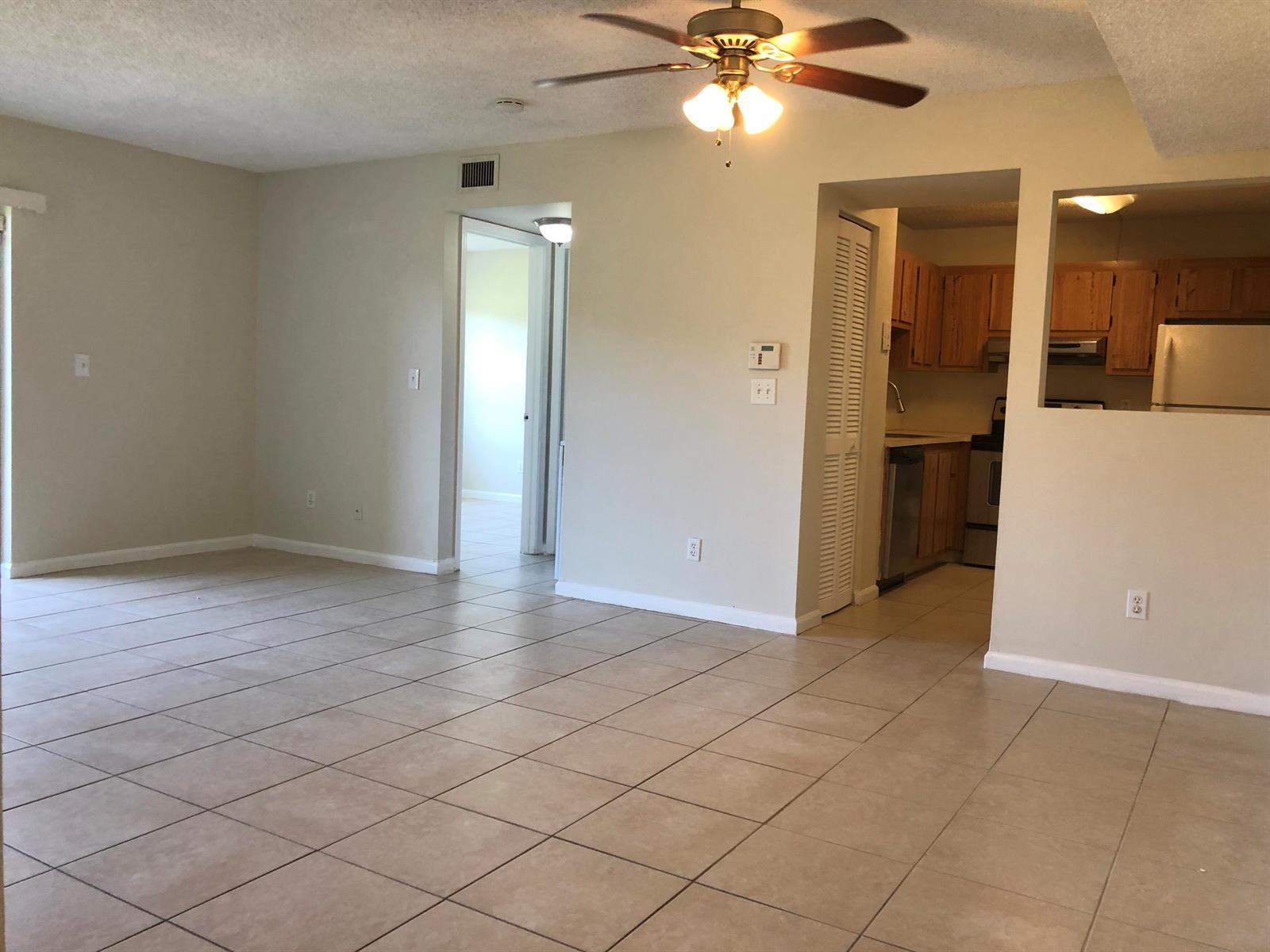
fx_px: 1027
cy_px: 476
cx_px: 635
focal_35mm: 28
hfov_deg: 63.4
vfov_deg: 49.7
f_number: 1.8
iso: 40
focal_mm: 3.99
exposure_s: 1/30
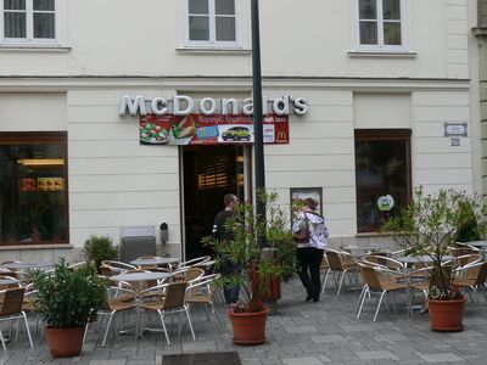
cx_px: 244
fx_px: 802
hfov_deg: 33.8
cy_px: 182
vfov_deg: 25.7
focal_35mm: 57
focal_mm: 10
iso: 100
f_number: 4
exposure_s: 1/125
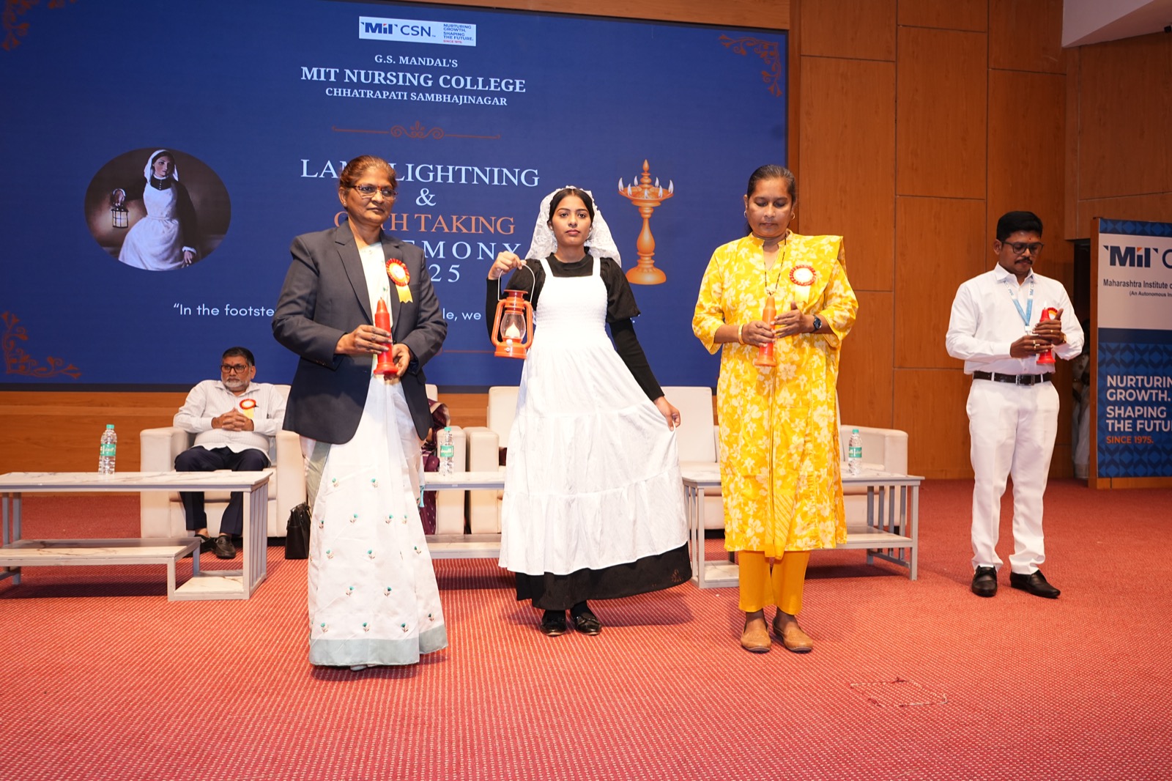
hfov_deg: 65.5
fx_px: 911
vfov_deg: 46.4
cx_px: 586
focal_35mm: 28
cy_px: 390
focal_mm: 28
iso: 1000
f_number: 6.3
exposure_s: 1/125
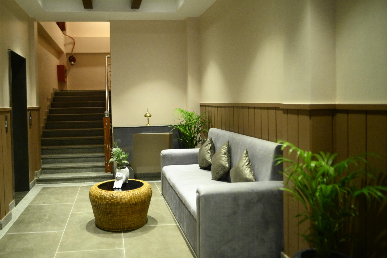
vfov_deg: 42.3
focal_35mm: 31
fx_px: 333
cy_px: 116
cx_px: 151
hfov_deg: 59.7
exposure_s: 1/160
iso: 5000
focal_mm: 24
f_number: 1.4
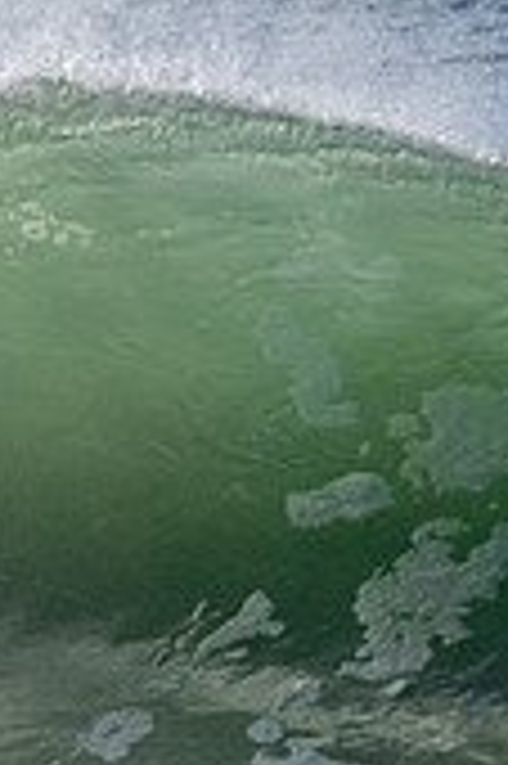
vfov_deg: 0.8
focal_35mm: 2729
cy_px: 628
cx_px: -746
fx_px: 57877
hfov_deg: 0.5
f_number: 11
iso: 720
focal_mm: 800
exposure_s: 1/2000
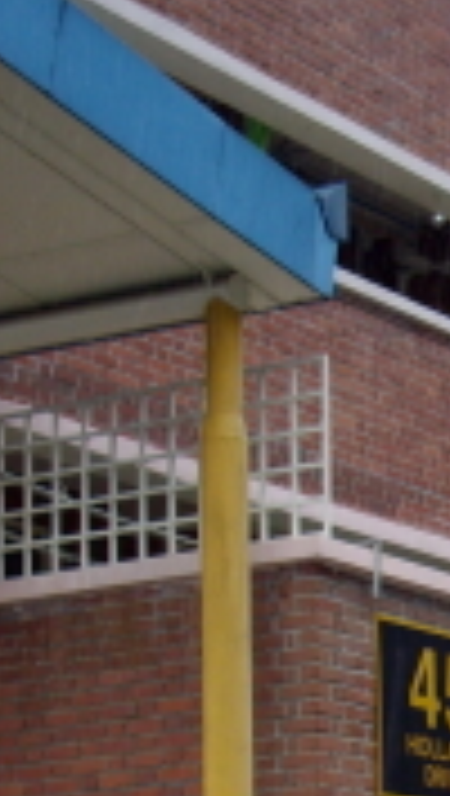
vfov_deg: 16.9
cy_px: 711
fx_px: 2643
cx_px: 864
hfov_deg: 9.2
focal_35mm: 125
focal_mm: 6.2
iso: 80
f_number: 2.8
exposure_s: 1/125
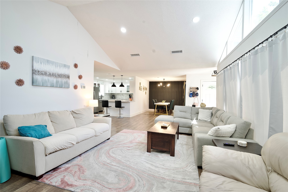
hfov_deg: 96.7
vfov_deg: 73.8
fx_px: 128
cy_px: 96
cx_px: 144
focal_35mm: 16
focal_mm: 16
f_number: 6.3
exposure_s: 1/15
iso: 200
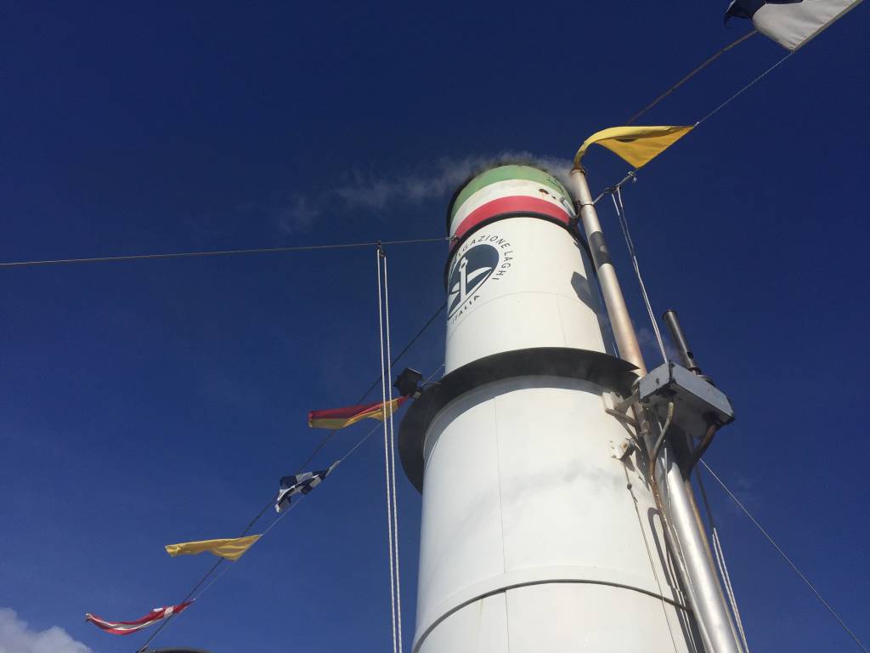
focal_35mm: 29
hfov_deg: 61.7
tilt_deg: +49.2
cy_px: 326
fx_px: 729
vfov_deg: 48.2
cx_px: 435
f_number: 2.2
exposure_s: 1/6623
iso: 32
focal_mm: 4.15
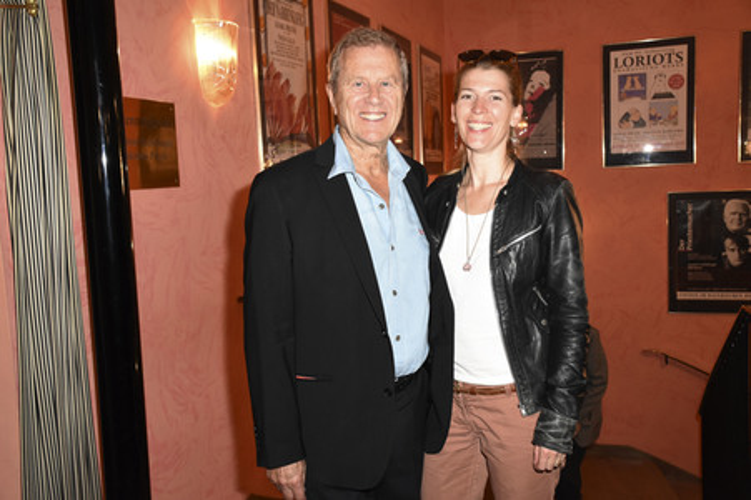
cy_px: 250
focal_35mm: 36
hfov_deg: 53.2
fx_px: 750
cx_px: 376
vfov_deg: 36.8
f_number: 4.5
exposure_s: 1/100
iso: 1600
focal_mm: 24
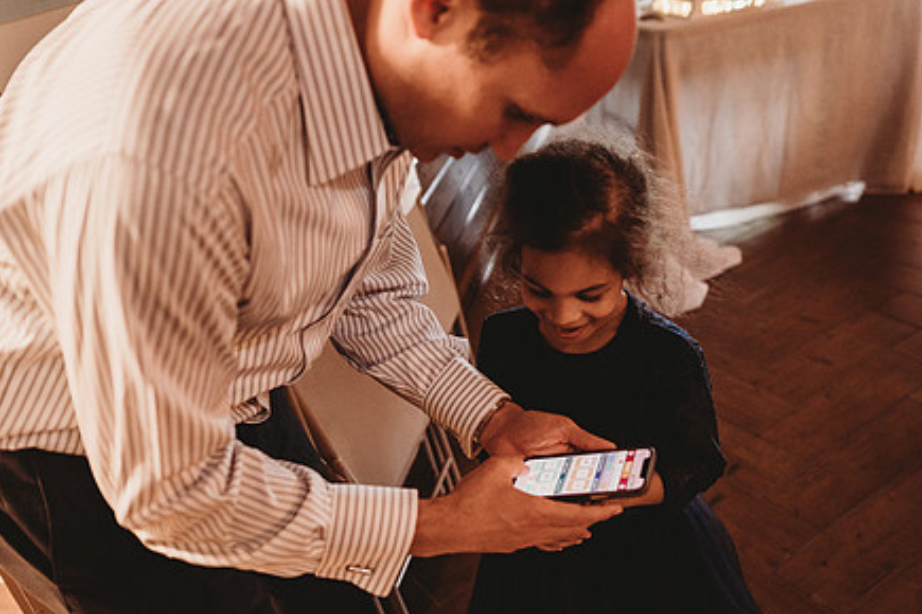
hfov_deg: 58.5
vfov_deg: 40.9
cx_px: 526
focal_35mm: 32
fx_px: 819
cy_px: 374
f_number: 2.5
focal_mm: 24
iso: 2000
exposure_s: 1/125
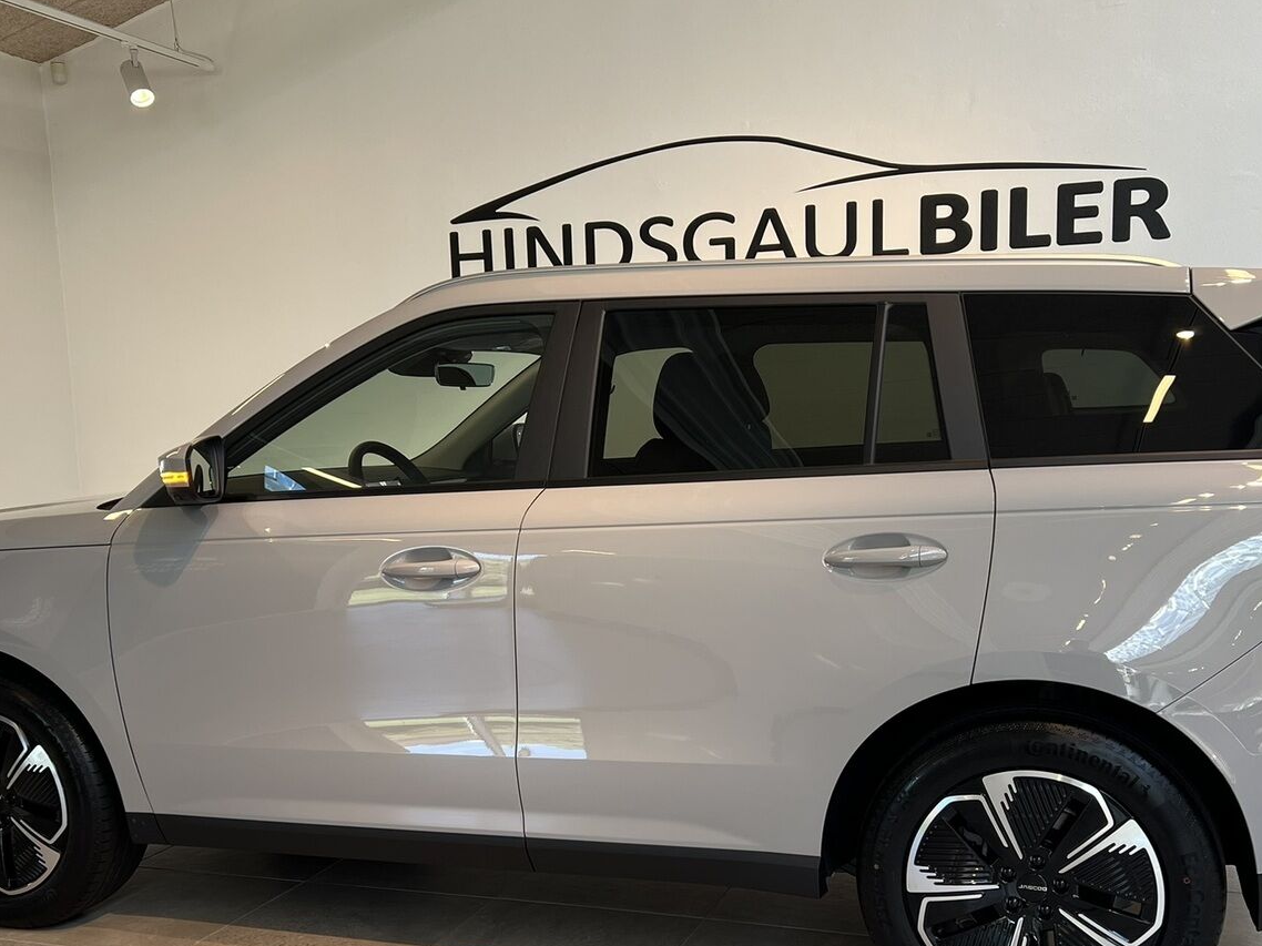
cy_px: 634
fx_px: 1422
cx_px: 642
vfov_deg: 36.4
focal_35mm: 39
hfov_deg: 47.9
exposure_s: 1/121
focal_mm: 5.7
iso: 50
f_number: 1.5
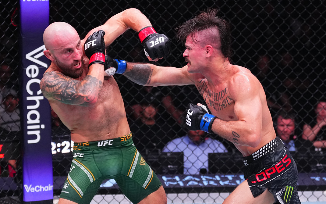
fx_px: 640
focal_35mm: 72
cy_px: 101
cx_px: 162
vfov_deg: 18.1
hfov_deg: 28.6
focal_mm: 70
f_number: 2.8
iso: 3200
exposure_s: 1/1600
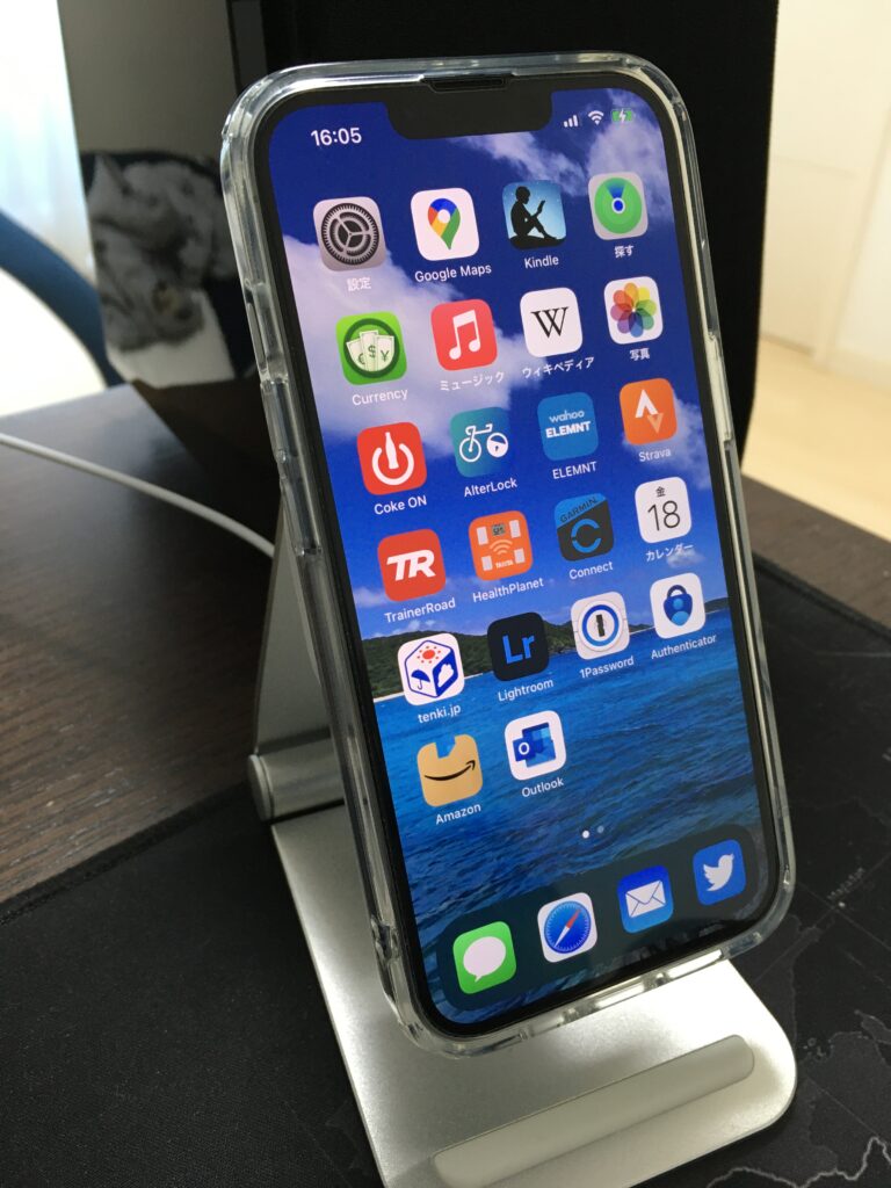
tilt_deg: -34.8
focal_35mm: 29
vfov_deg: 61.7
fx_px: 995
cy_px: 594
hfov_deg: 48.2
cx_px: 446
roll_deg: -4.1
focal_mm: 4.15
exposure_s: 1/30
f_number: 2.2
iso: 80
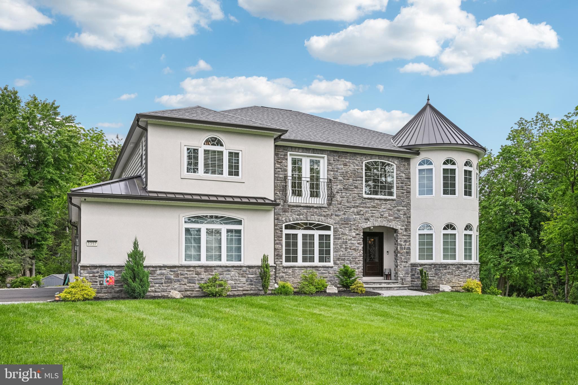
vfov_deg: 43.6
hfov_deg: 61.9
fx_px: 482
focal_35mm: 30
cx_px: 289
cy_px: 192
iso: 800
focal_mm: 30
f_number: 8
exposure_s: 1/1250
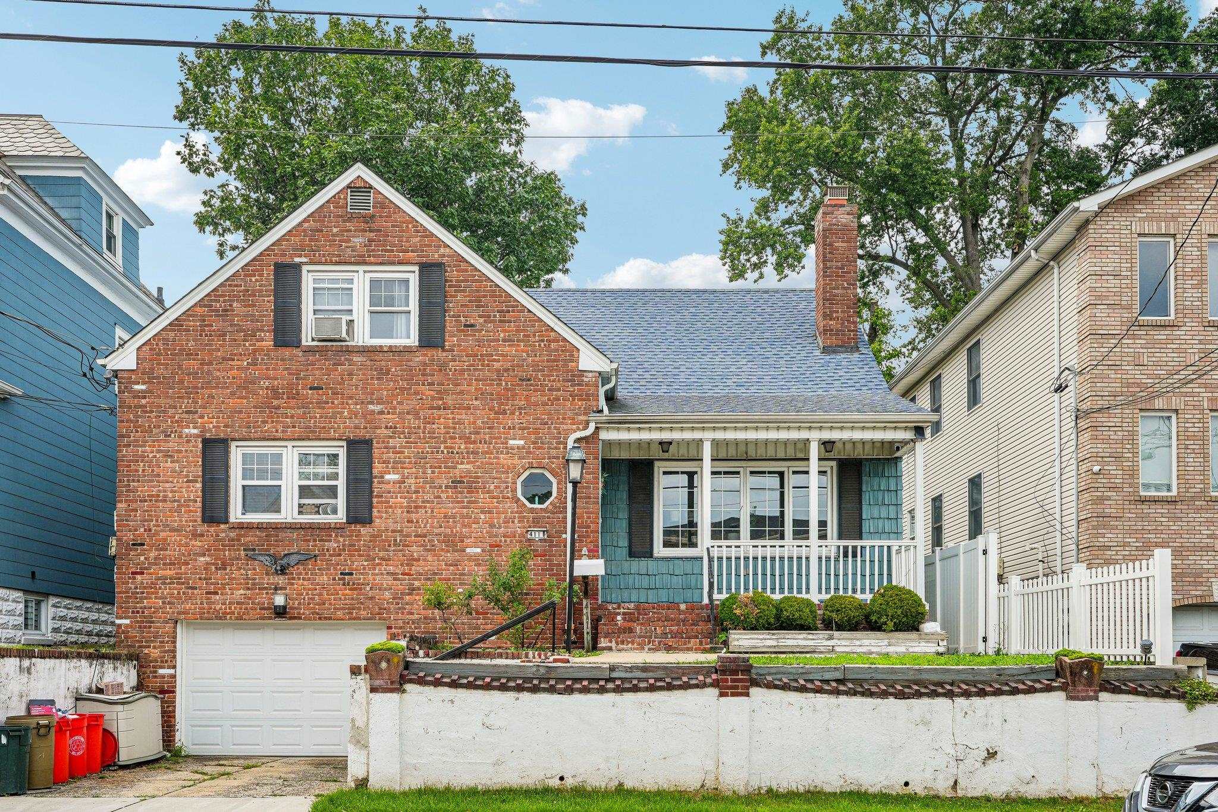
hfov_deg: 58.7
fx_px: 1083
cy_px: 406
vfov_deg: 41.1
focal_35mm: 32
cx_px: 609
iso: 100
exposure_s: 1/200
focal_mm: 32
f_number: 8
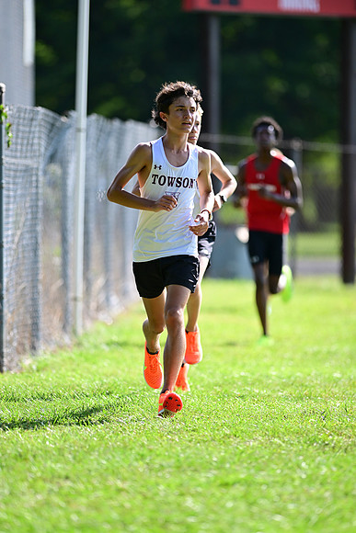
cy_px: 266
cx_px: 178
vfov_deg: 6.9
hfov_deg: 4.6
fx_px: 4447
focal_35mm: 300
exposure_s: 1/2500
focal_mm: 300
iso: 450
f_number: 2.8
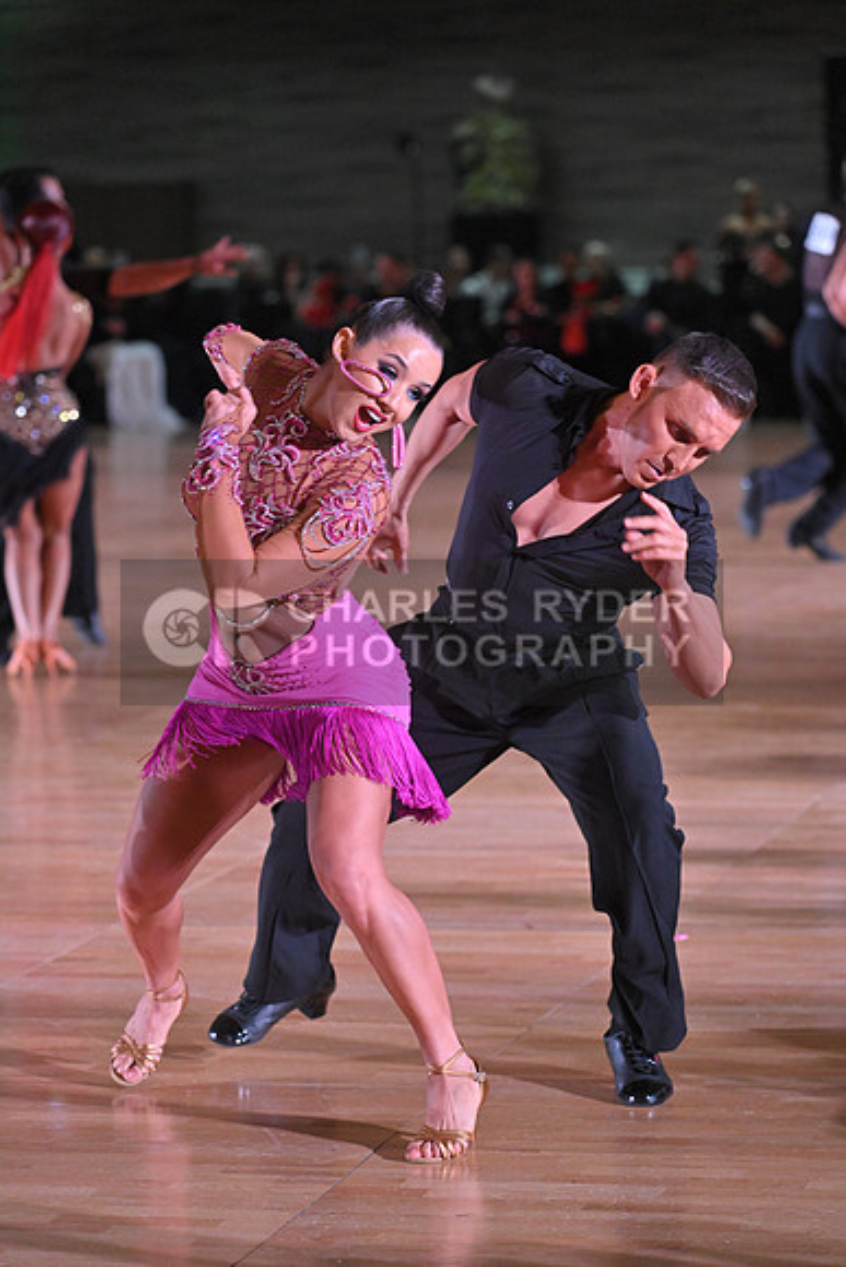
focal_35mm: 130
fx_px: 4579
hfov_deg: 10.6
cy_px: 634
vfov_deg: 15.8
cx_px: 423
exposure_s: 1/400
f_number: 4.5
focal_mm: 130
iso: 5000
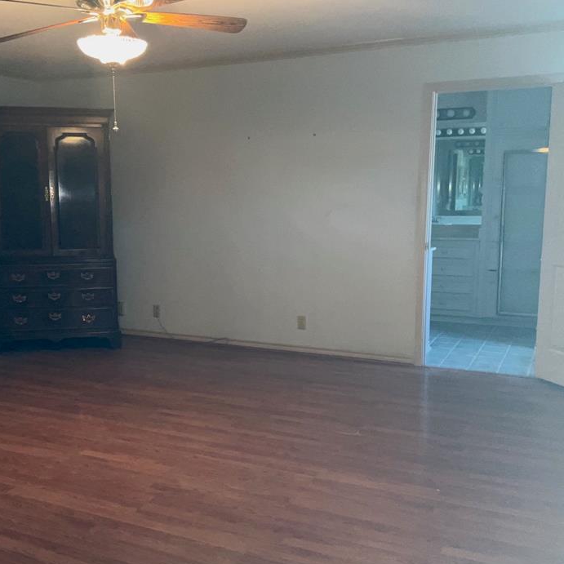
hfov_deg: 43.6
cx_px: 218
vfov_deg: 43.8
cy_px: 300
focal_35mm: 38
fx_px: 700
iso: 80
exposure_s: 1/40
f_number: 1.8
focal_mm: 3
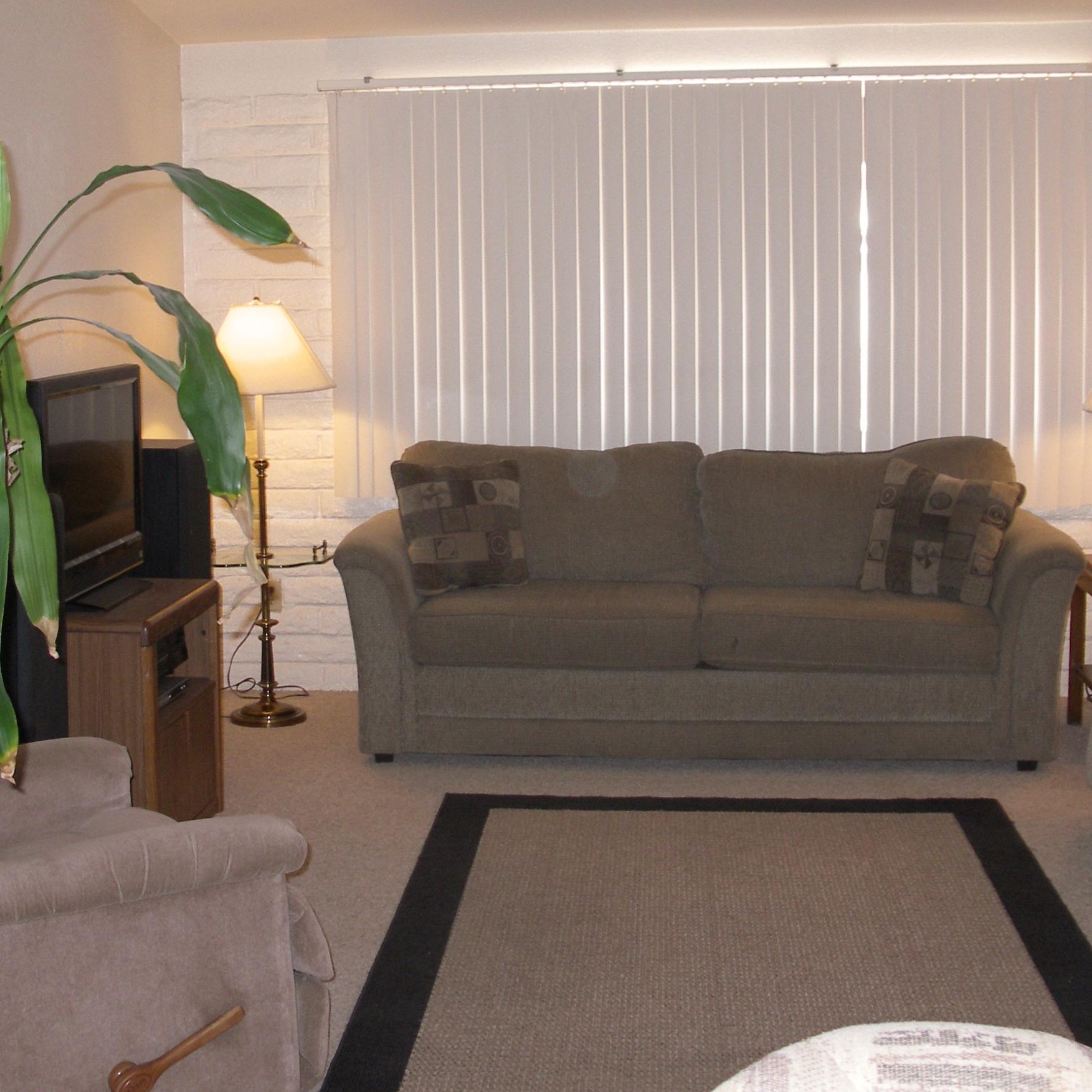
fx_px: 1999
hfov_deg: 30.4
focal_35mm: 56
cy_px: 466
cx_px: 403
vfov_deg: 30.5
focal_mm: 7.8
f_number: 2.8
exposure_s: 1/40
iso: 200
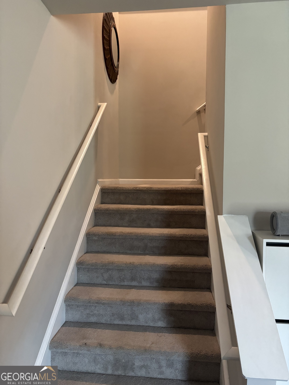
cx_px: 144
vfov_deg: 67.3
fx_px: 289
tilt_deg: -0.4
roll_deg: -0.1
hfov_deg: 53.1
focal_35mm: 26
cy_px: 192
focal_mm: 5.96
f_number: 1.6
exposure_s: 1/60
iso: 500
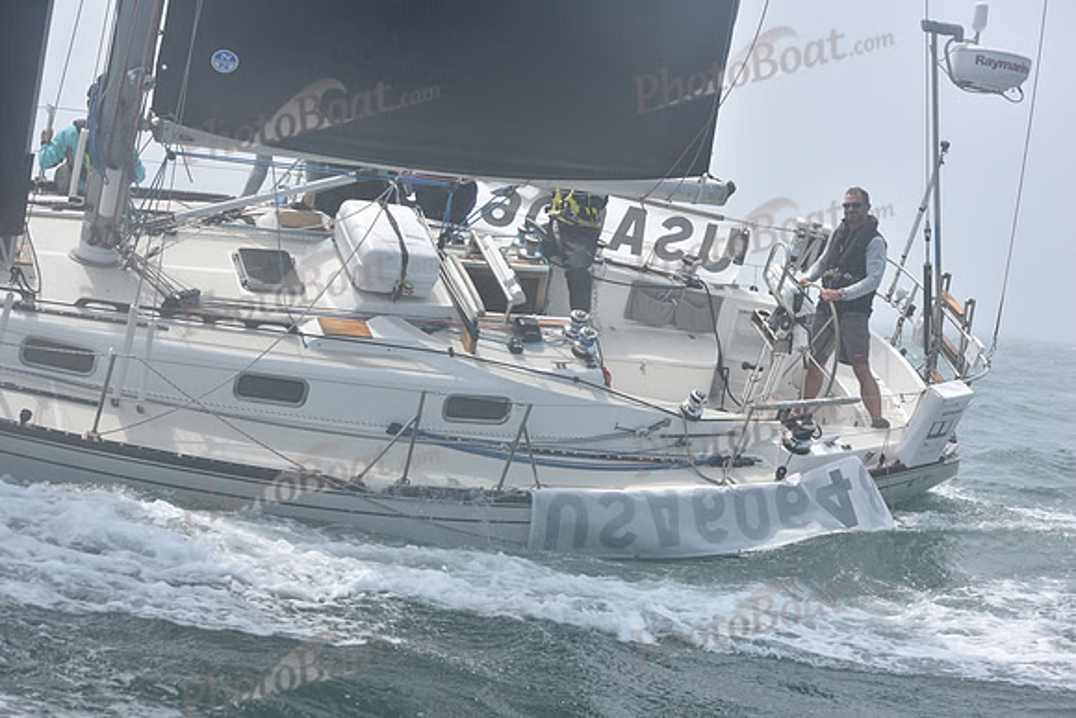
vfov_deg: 19.5
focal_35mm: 70
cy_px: 359
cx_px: 538
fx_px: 2093
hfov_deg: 28.8
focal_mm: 70
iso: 320
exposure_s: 1/800
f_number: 9
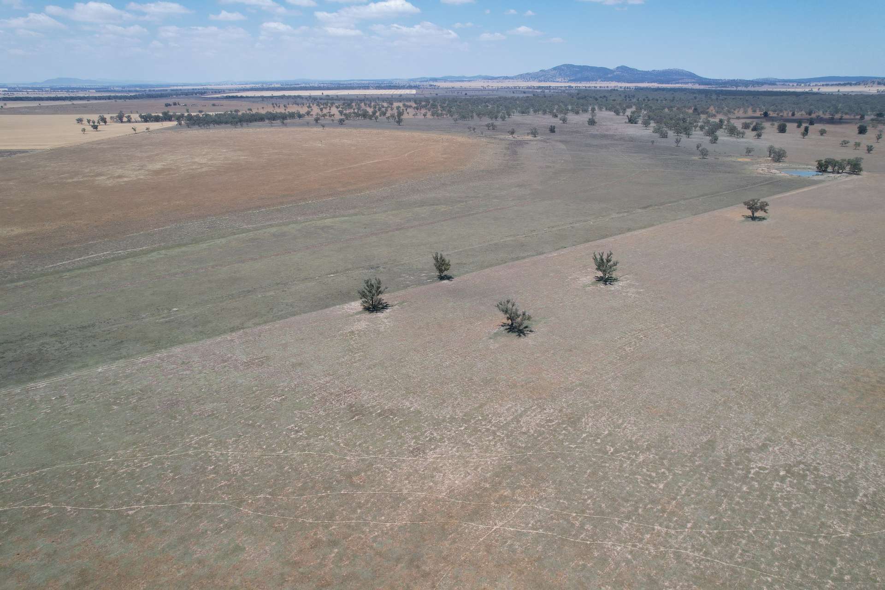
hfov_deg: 78.6
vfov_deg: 57.2
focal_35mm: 22
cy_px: 295
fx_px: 541
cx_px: 442
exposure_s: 1/2000
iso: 100
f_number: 2.8
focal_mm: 8.38
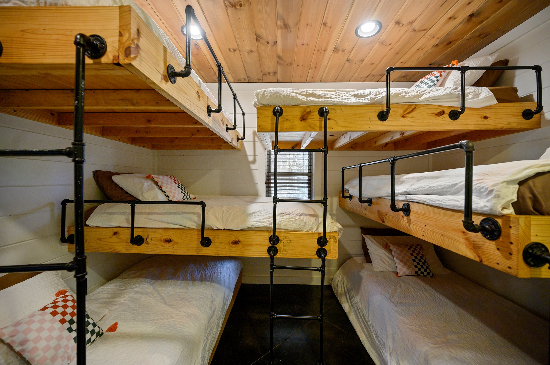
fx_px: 214
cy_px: 182
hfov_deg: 104.3
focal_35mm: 14
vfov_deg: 81.1
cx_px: 275
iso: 500
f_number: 4
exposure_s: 1/80
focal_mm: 14
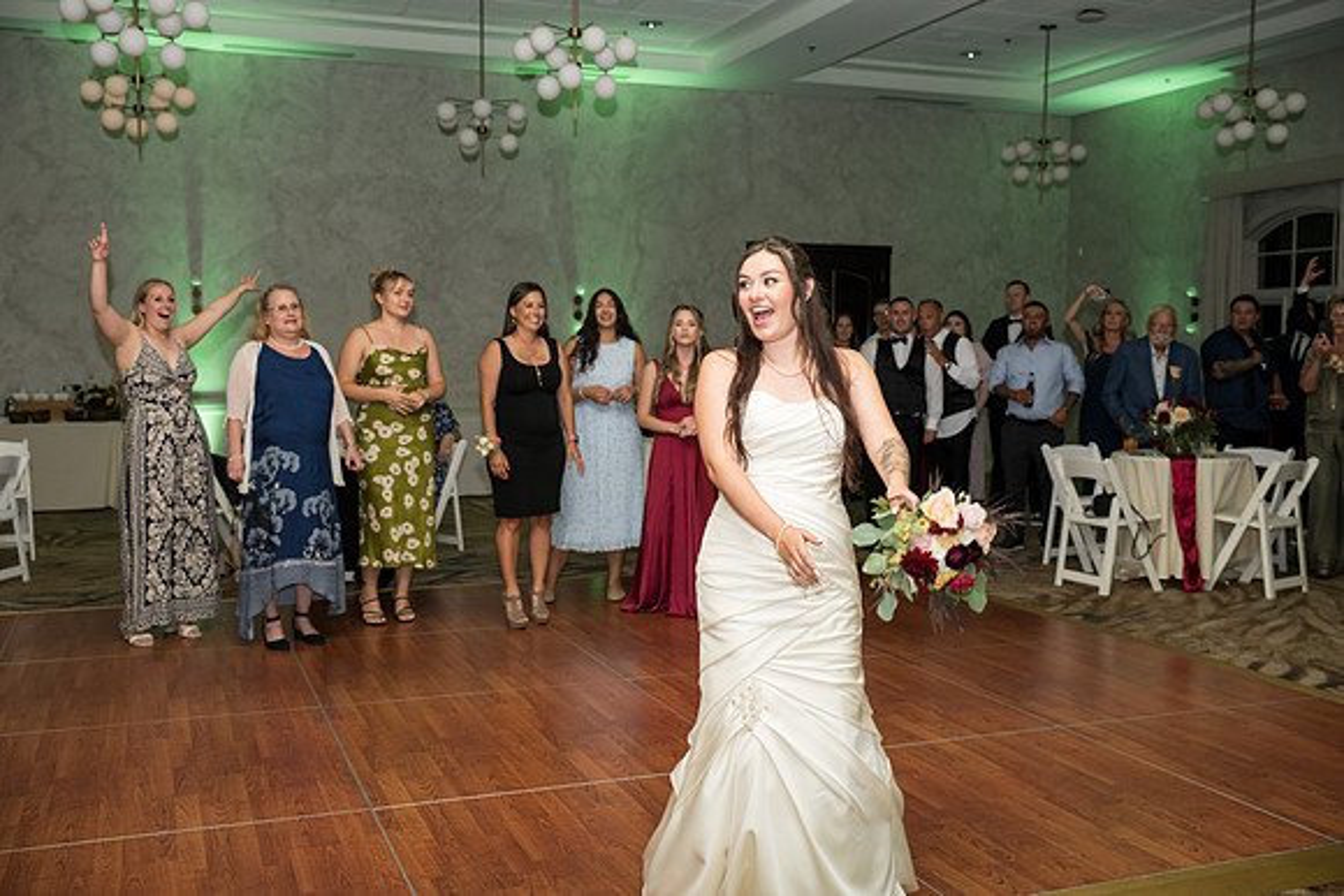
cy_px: 448
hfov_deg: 54.4
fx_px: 1307
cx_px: 672
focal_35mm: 35
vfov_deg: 37.9
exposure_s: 1/320
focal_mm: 35
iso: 1600
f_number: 4
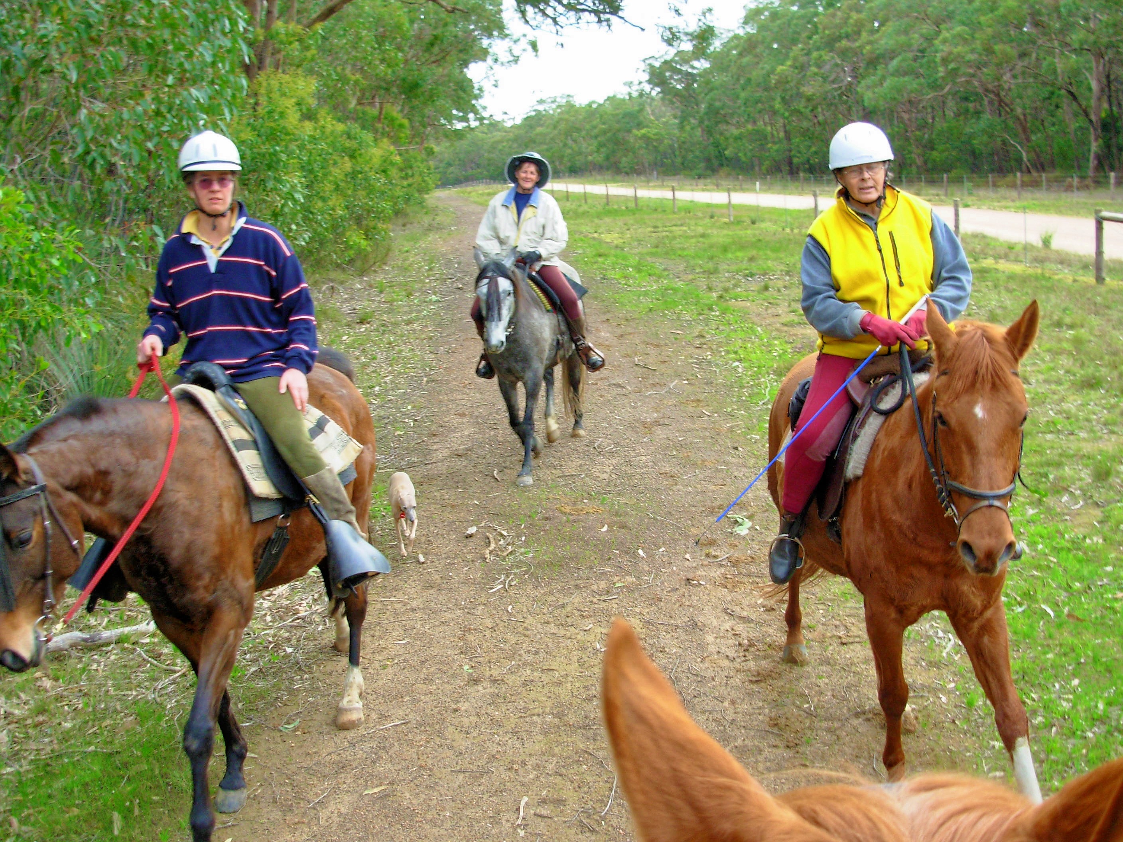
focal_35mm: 38
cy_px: 421
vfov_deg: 37.7
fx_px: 1233
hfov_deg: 49.0
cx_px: 562
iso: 50
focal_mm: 6.3
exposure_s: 1/140
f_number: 2.9
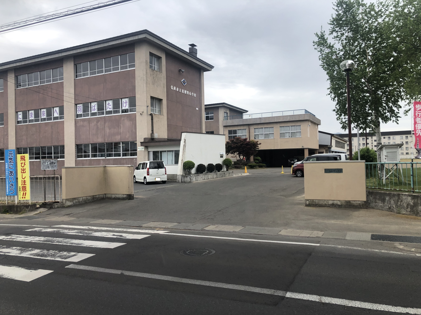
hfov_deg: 63.4
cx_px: 210
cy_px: 158
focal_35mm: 28
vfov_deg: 49.7
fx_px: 341
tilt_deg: +2.4
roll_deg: +1.2
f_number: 1.8
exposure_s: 1/666
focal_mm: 3.99
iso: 20
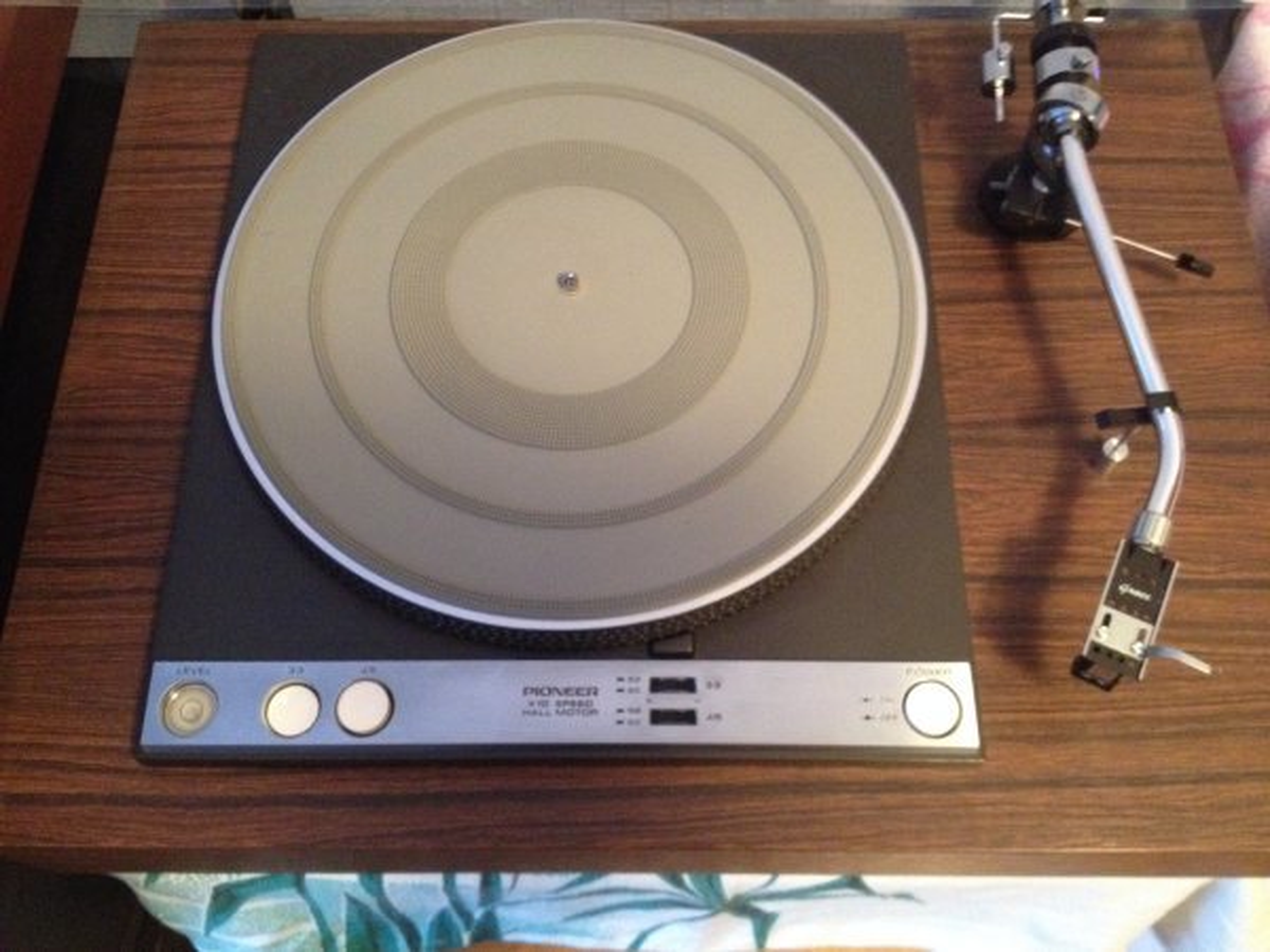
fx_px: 1284
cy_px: 476
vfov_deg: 40.7
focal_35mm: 35
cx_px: 635
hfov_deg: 52.6
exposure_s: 1/15
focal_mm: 4.28
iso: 640
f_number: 2.4
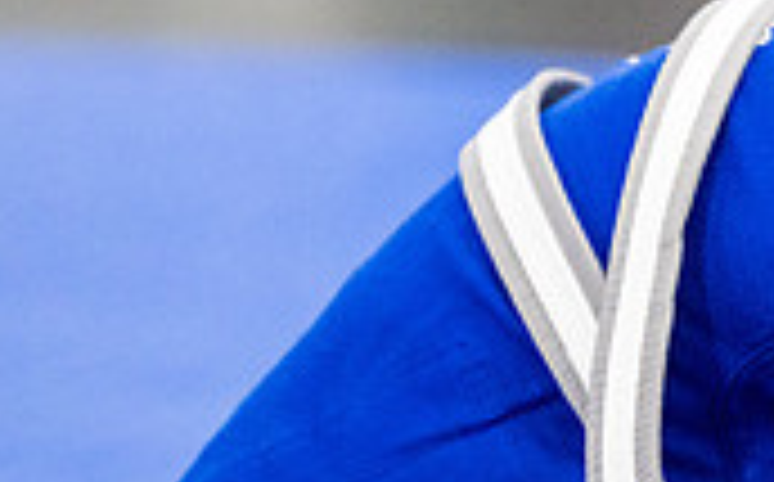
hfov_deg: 3.0
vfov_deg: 1.9
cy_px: 205
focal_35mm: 689
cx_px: 1076
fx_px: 14515
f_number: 2.8
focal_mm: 200
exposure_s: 1/640
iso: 6400
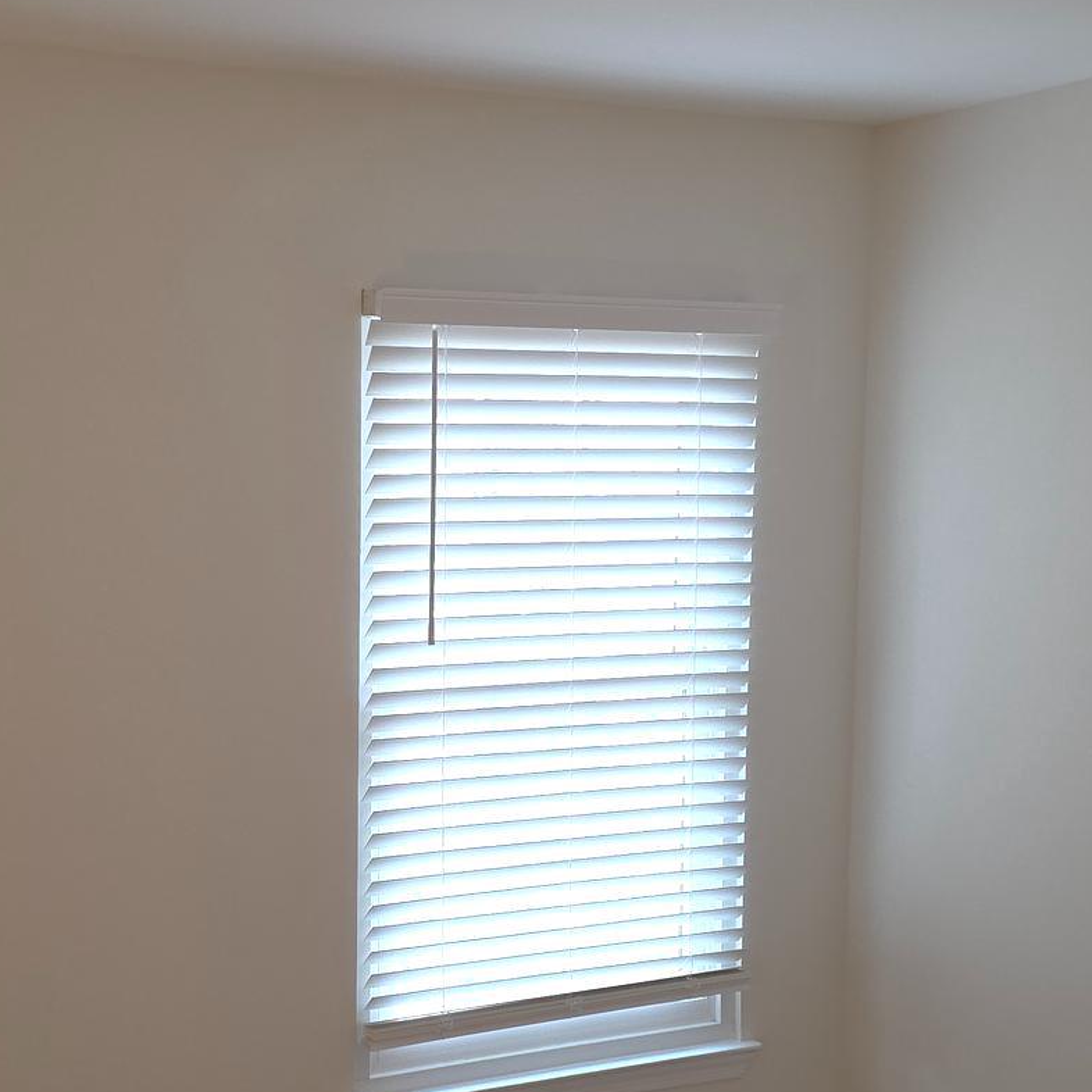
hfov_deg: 31.8
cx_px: 318
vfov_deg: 32.1
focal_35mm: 53
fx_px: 1892
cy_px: 646
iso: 80
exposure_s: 1/60
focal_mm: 6.3
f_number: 1.7
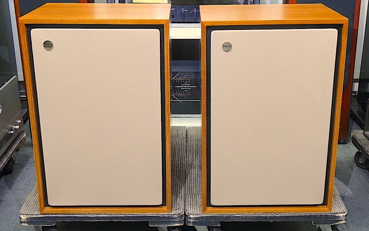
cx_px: 184
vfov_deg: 27.4
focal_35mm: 47
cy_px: 99
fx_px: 473
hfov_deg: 42.7
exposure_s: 1/5
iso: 200
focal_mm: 7.8
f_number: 3.9
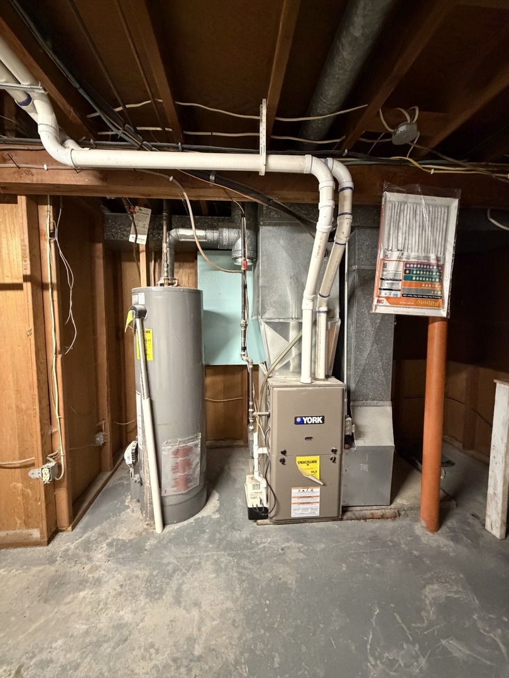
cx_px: 254
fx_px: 274
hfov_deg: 85.7
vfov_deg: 102.1
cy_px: 339
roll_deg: -0.9
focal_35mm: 14
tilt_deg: -3.4
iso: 1250
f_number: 2.2
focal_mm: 2.22
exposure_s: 1/60
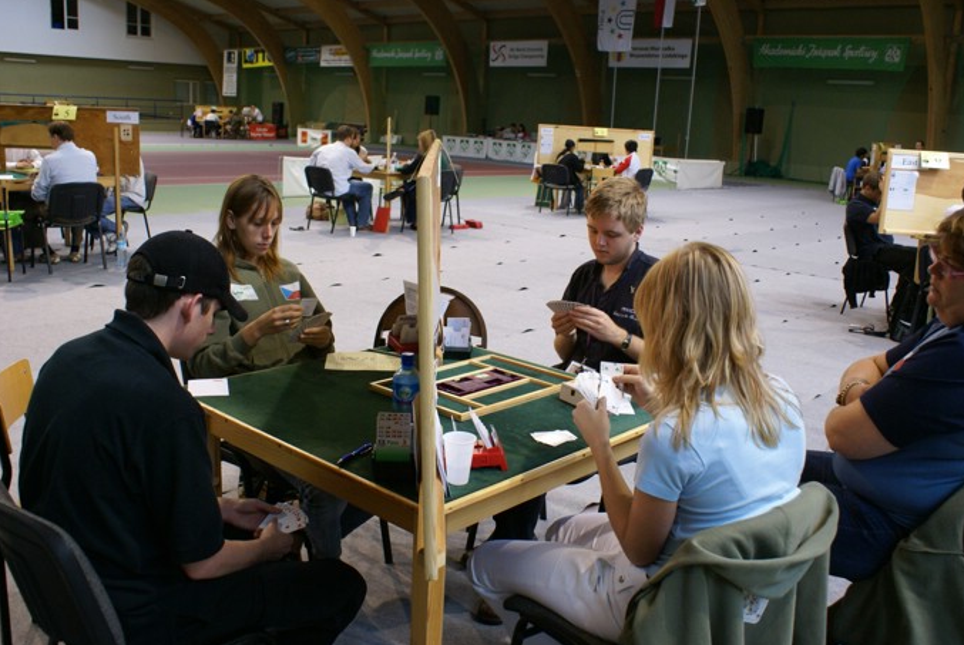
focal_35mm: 31
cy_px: 325
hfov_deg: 60.2
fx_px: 831
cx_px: 493
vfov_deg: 42.4
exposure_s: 1/25
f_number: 5.6
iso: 400
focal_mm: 20
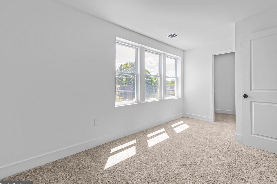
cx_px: 156
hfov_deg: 96.3
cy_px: 87
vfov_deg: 73.6
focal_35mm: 16
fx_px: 123
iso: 200
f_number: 5.6
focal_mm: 14
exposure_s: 1/250
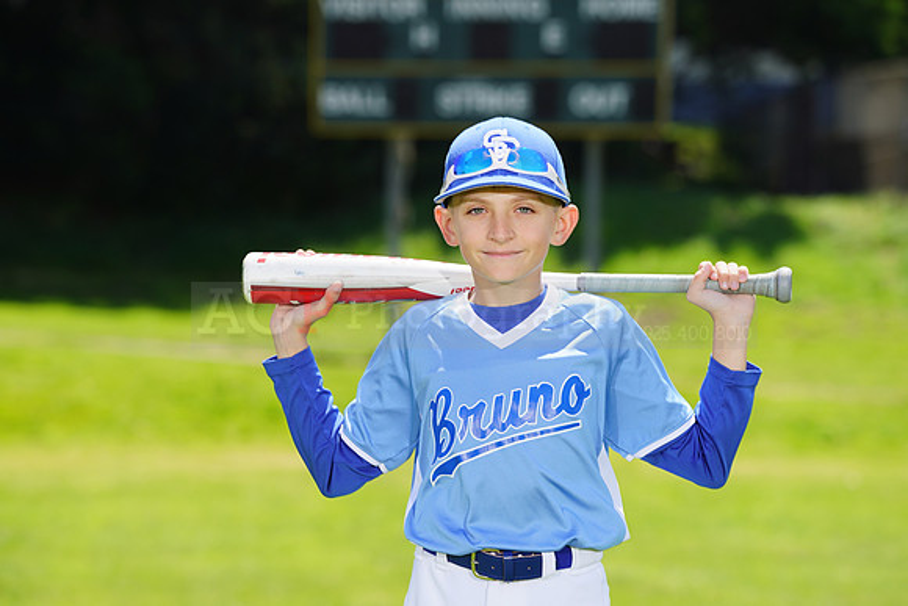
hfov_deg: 9.0
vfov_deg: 6.0
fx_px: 5777
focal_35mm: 229
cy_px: 303
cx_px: 454
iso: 100
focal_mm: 229
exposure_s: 1/250
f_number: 8
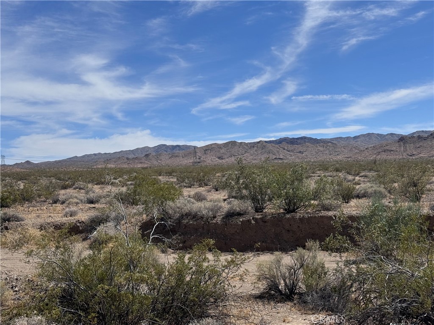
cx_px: 217
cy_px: 162
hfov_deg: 39.7
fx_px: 602
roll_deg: +2.0
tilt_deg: +1.1
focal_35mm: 48
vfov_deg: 30.3
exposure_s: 1/9009
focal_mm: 6.76
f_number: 1.78
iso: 64
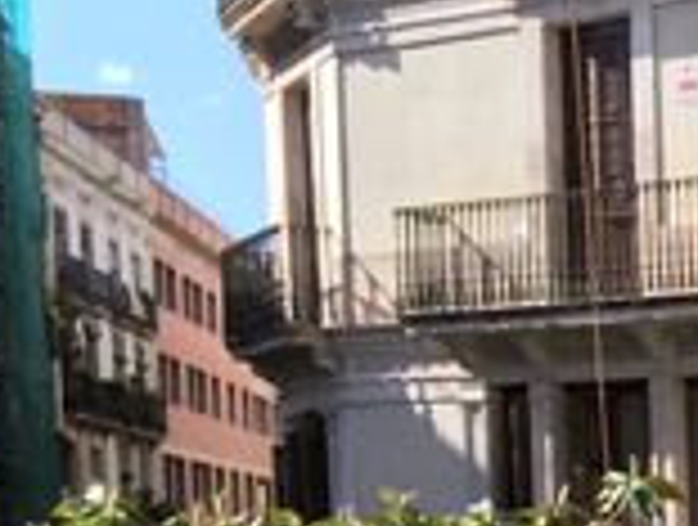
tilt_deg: -6.6
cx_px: 1283
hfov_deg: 15.1
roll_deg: -1.0
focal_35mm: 112
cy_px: 850
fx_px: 2264
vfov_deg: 12.5
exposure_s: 1/549
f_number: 2.2
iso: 25
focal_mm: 4.15
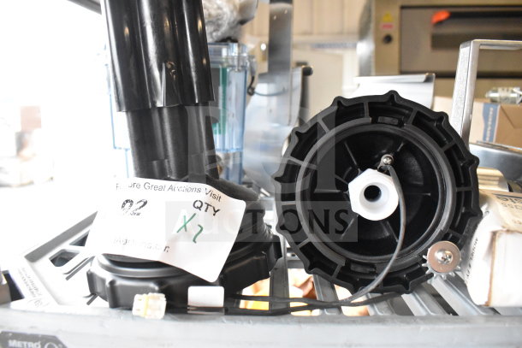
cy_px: 174
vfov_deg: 48.0
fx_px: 392
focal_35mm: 27
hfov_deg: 67.4
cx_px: 261
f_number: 6.3
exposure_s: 1/640
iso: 6400
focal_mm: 18
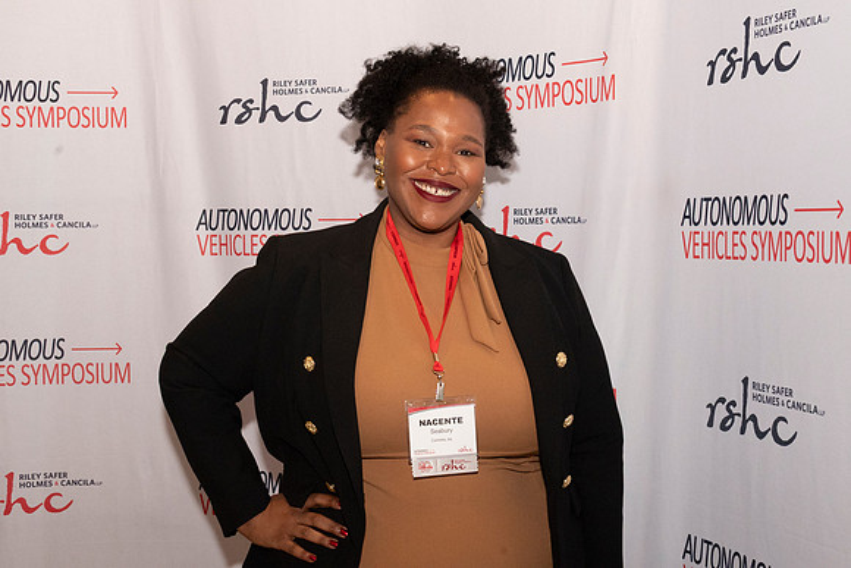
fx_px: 1206
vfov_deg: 26.5
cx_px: 426
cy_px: 284
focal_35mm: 51
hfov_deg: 38.9
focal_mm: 34
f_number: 13
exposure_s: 1/125
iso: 2500
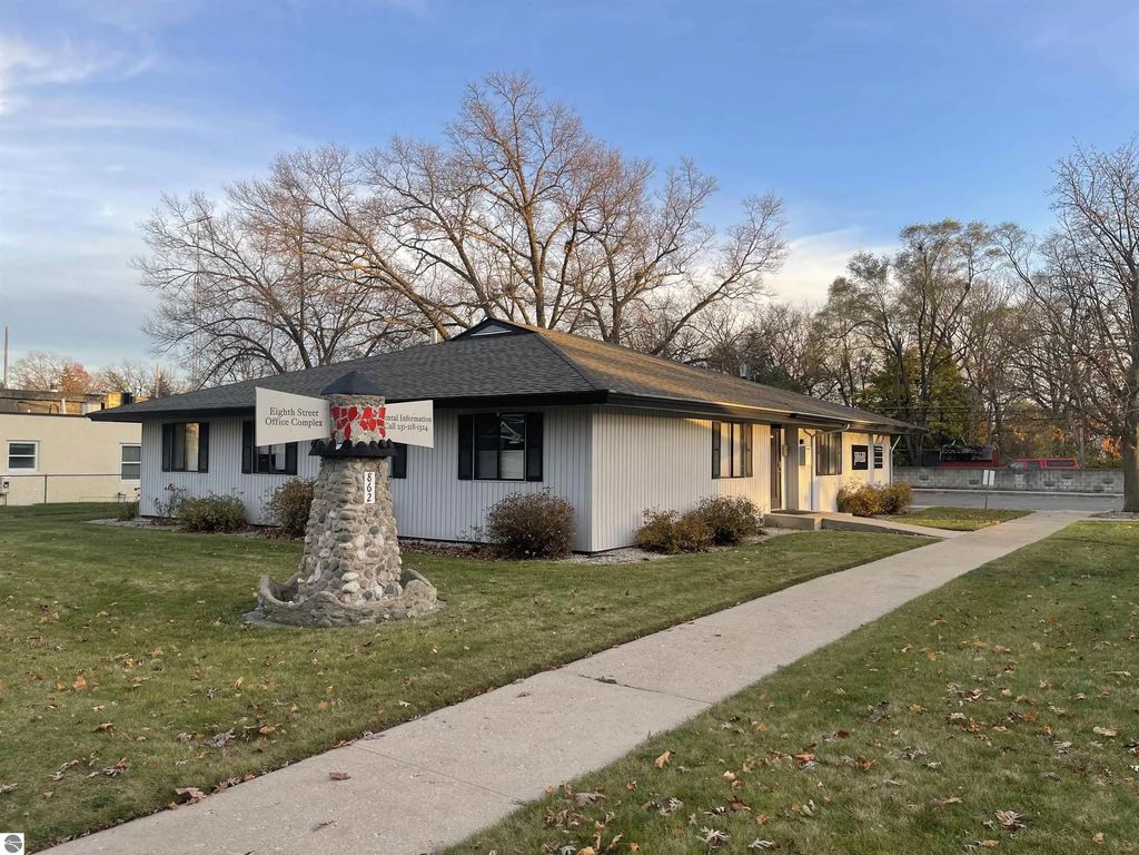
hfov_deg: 67.3
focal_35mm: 26
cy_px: 428
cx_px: 570
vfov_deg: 53.1
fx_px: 856
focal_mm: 5.1
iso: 32
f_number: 1.6
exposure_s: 1/450
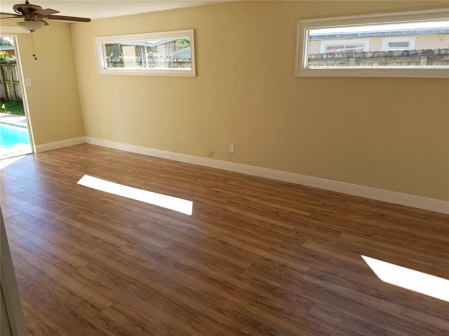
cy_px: 168
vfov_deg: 53.1
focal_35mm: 26
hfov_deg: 67.3
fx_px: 337
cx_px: 224
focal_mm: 4.2
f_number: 1.7
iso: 50
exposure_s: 1/434
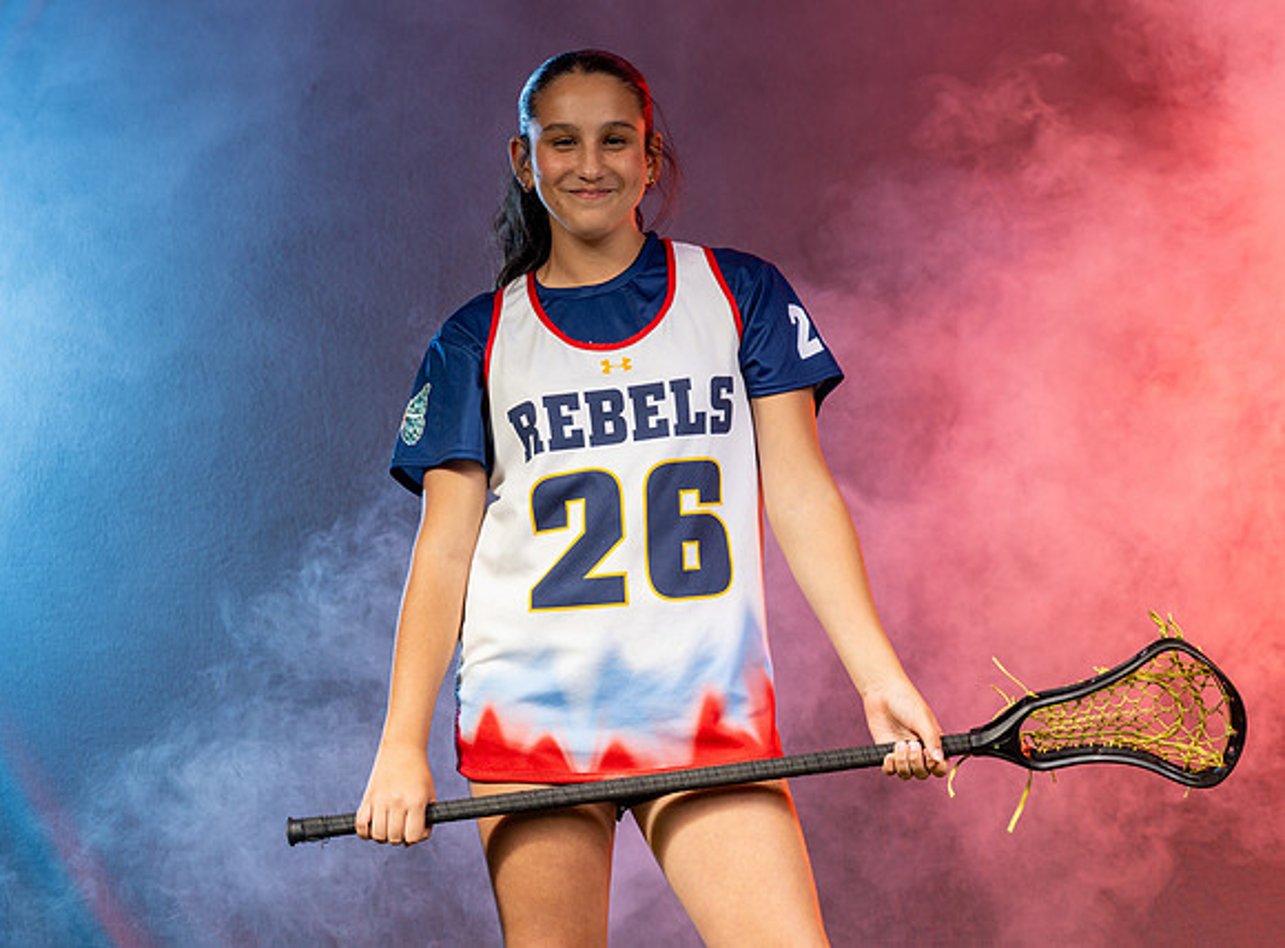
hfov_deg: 16.7
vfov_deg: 12.3
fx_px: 4387
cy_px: 456
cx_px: 655
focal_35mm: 119
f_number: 6.3
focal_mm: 97
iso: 64
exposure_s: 1/200
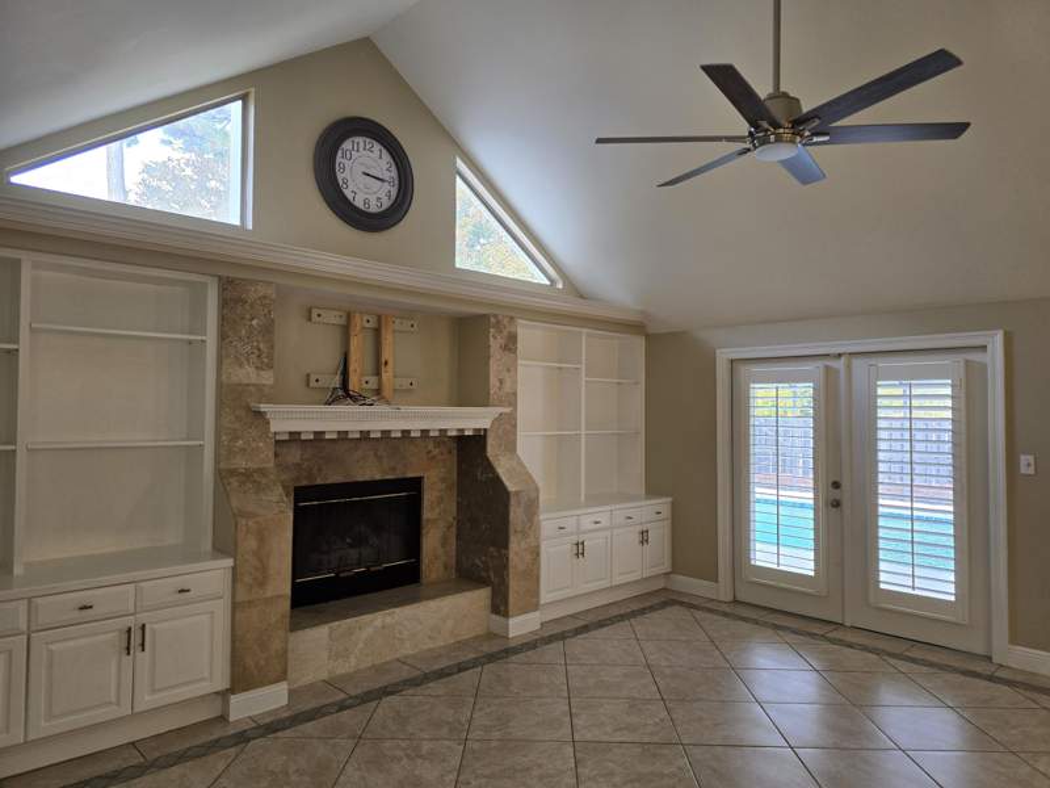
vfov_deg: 58.9
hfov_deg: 73.9
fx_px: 698
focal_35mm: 23
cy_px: 394
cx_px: 525
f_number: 1.7
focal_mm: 6.3
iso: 100
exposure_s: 1/120
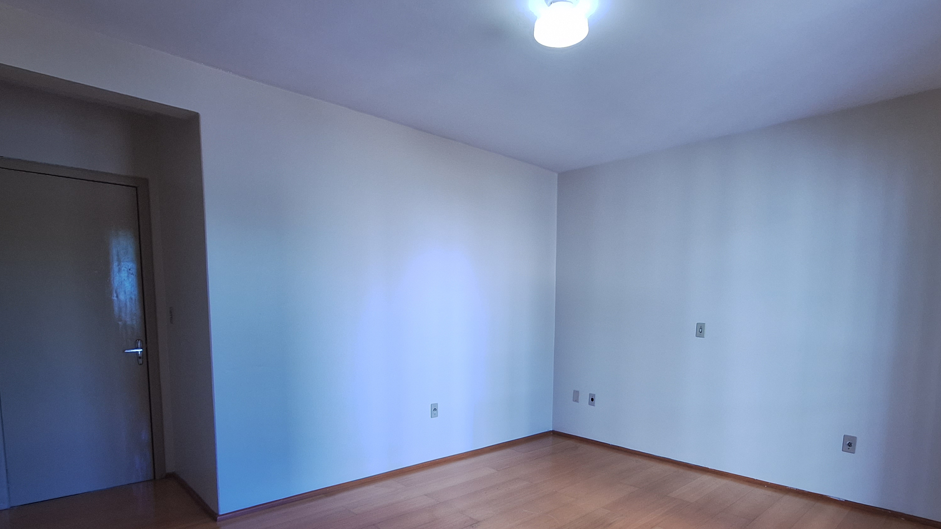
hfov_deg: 89.4
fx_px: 474
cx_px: 504
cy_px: 366
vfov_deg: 56.7
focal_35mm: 19
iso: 64
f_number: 2.2
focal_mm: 1.74
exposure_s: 1/60
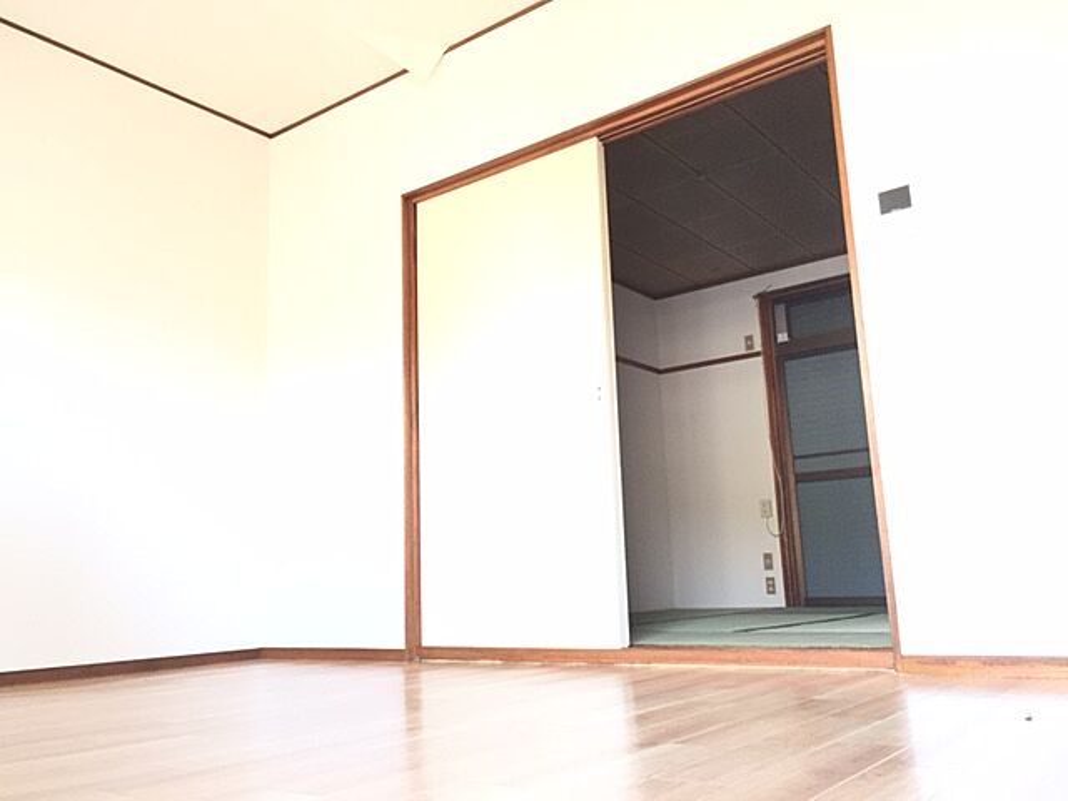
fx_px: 895
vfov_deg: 48.2
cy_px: 400
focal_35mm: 29
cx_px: 534
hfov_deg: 61.7
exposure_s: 1/30
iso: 100
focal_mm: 4.15
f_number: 2.2
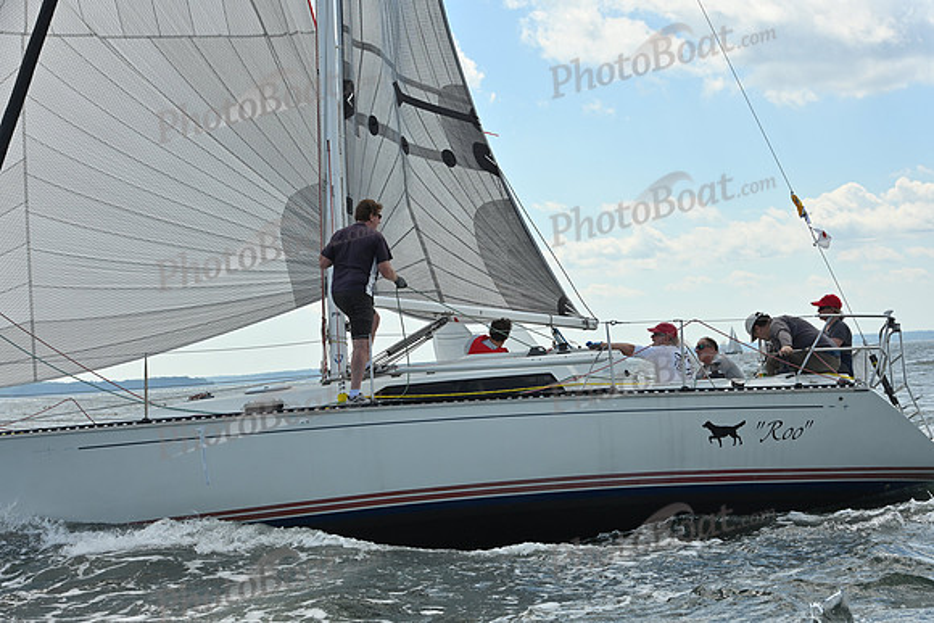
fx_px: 1816
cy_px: 312
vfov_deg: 19.5
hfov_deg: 28.8
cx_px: 467
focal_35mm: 70
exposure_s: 1/1250
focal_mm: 70
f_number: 7.1
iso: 250
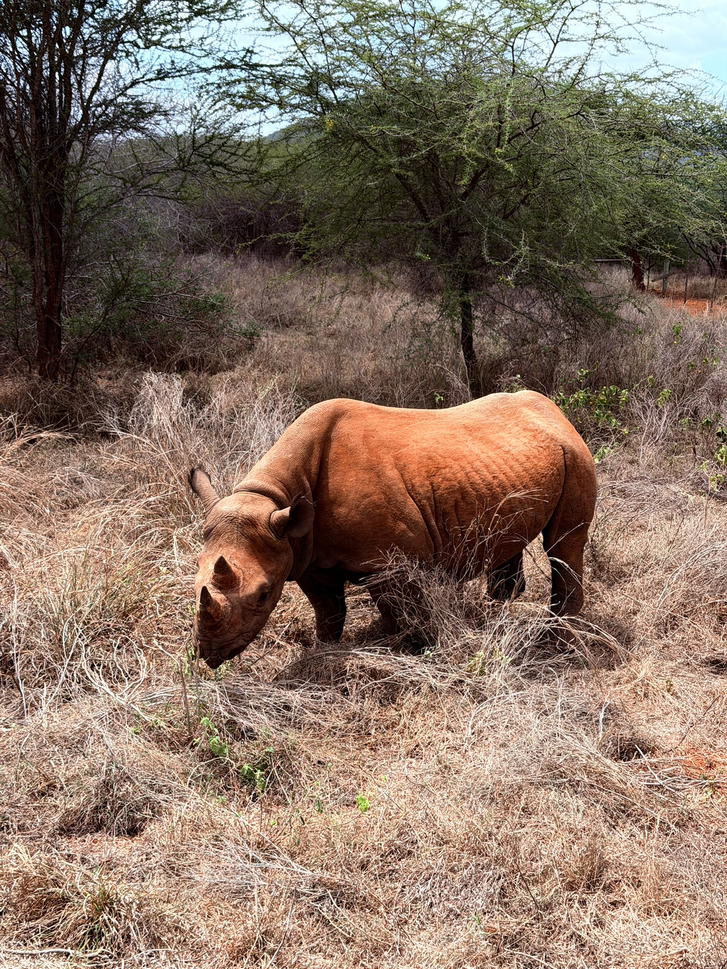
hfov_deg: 30.3
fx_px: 1344
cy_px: 484
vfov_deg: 39.7
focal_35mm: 48
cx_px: 364
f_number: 1.78
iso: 64
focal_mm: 6.76
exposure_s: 1/2415
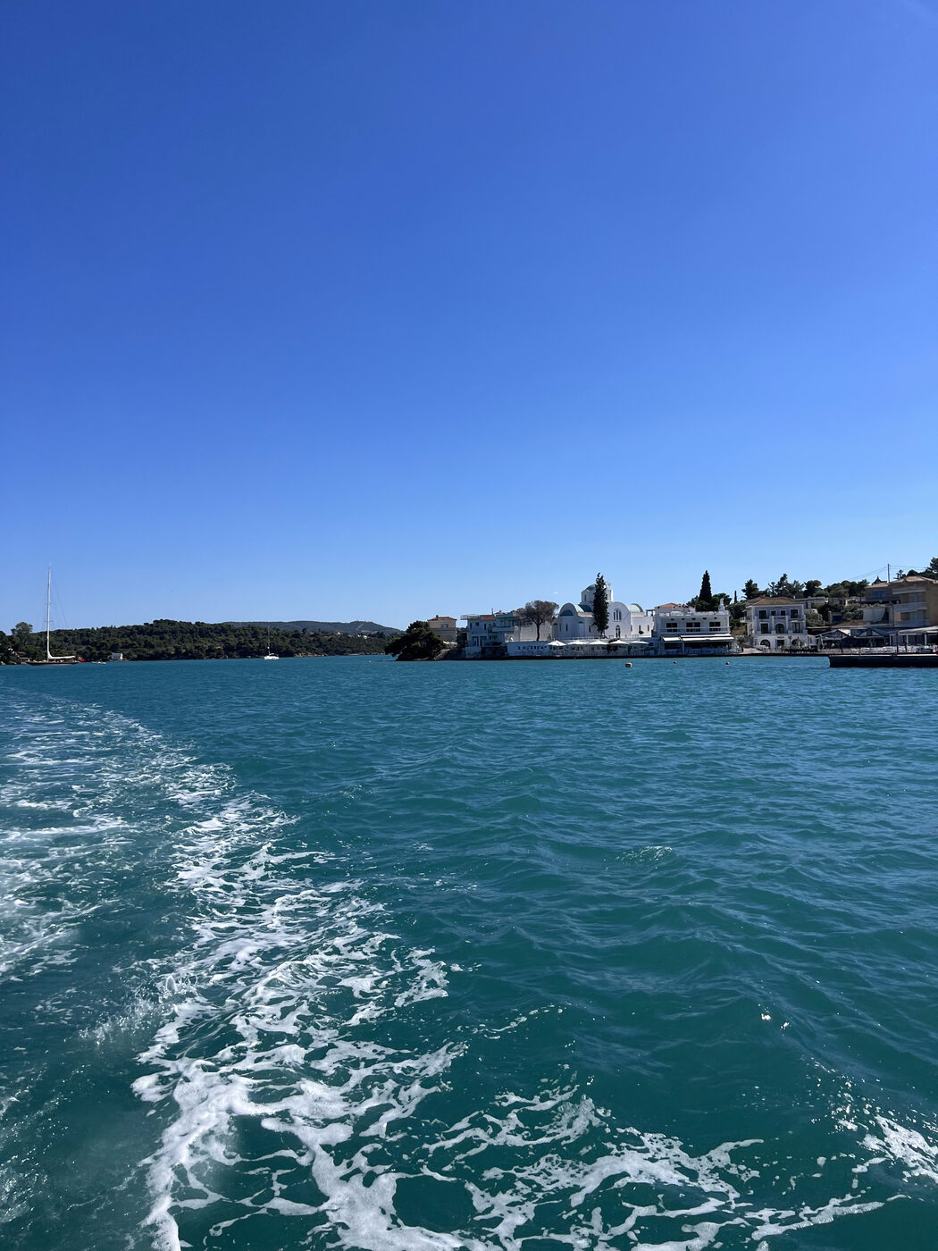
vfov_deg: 67.3
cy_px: 626
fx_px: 939
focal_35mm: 26
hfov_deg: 53.1
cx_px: 469
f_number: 1.5
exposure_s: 1/6993
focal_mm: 5.7
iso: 50
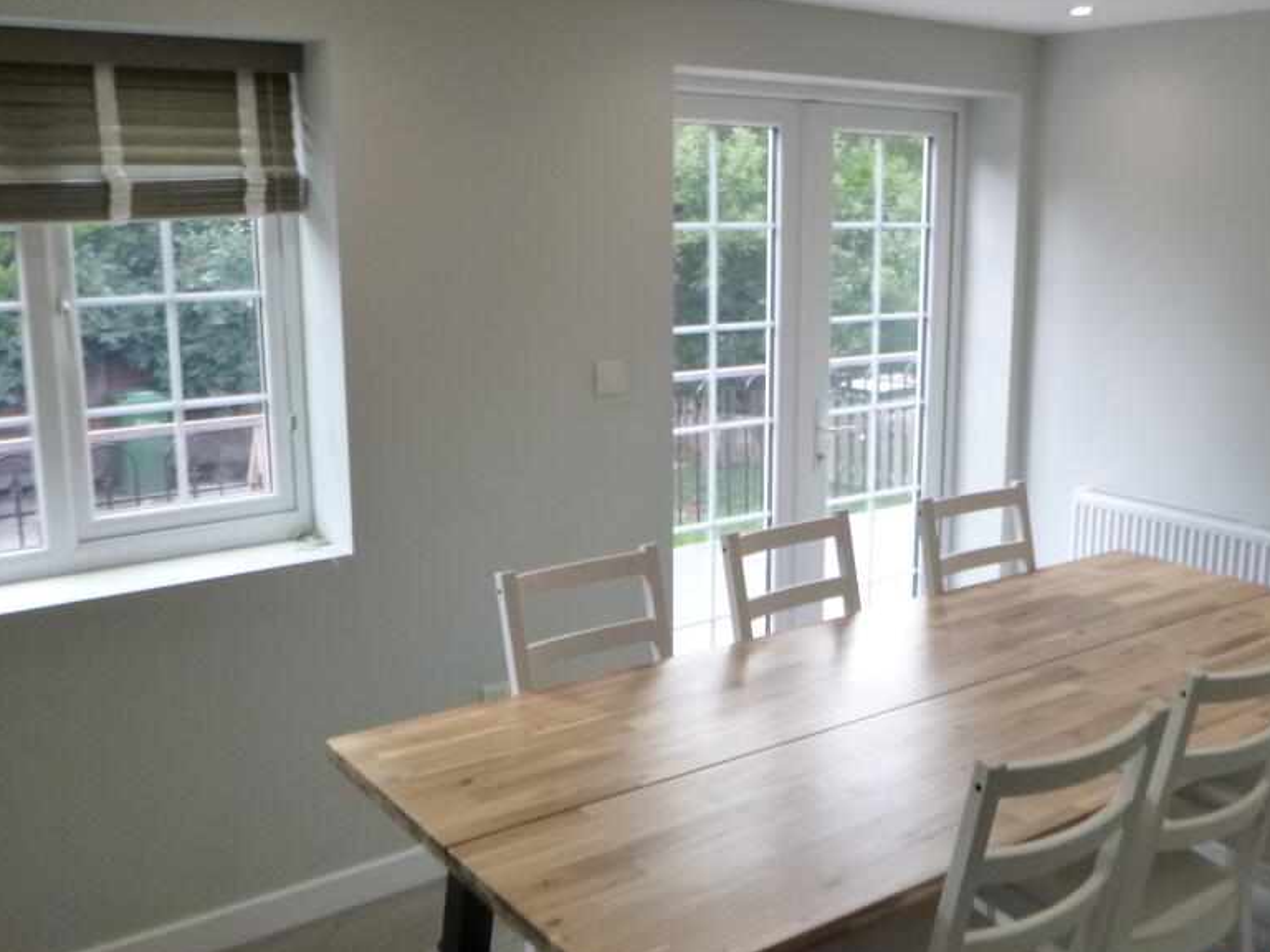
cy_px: 469
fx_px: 1321
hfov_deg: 51.2
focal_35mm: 36
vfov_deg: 39.7
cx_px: 709
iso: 320
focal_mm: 4.8
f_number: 4
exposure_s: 1/60
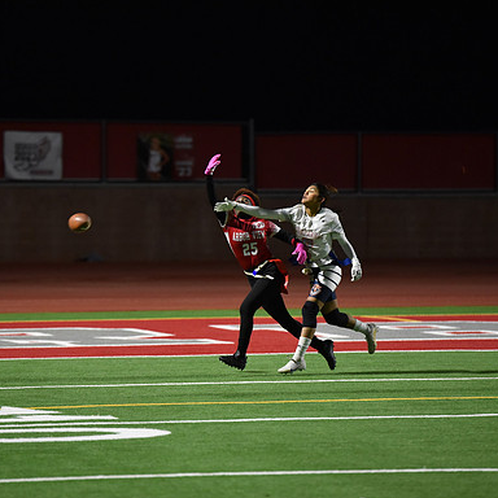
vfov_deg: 6.8
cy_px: 250
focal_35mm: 257
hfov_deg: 6.8
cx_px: 215
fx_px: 4183
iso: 3200
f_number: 2.8
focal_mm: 200
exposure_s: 1/500
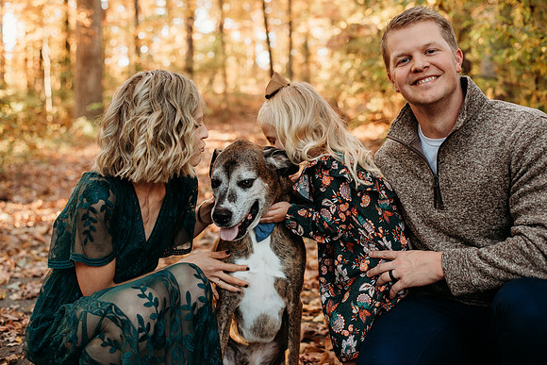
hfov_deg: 39.6
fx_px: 760
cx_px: 274
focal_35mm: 50
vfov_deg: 27.0
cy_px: 182
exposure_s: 1/160
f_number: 2.8
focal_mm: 50
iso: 800
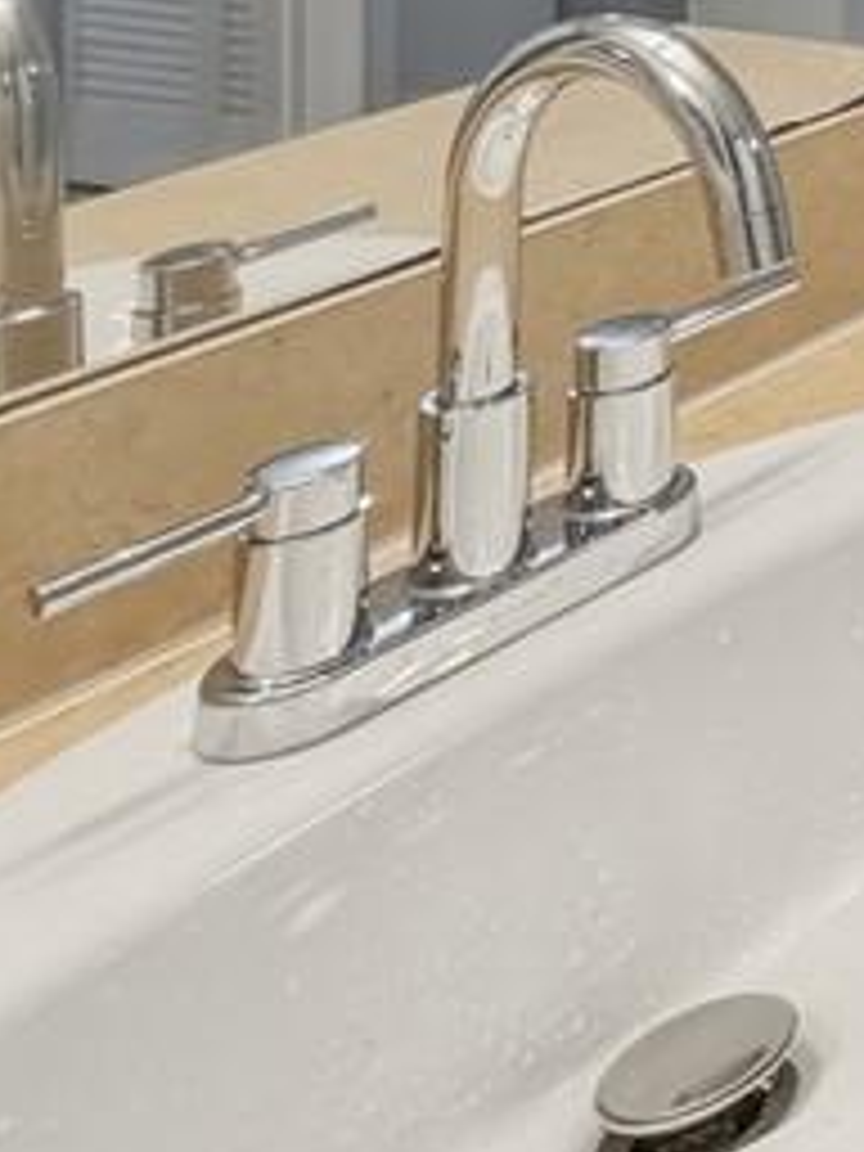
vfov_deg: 26.9
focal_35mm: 56
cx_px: 2146
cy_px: -472
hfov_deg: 14.5
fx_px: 1864
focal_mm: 2.2
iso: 200
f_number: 2.2
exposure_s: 1/60
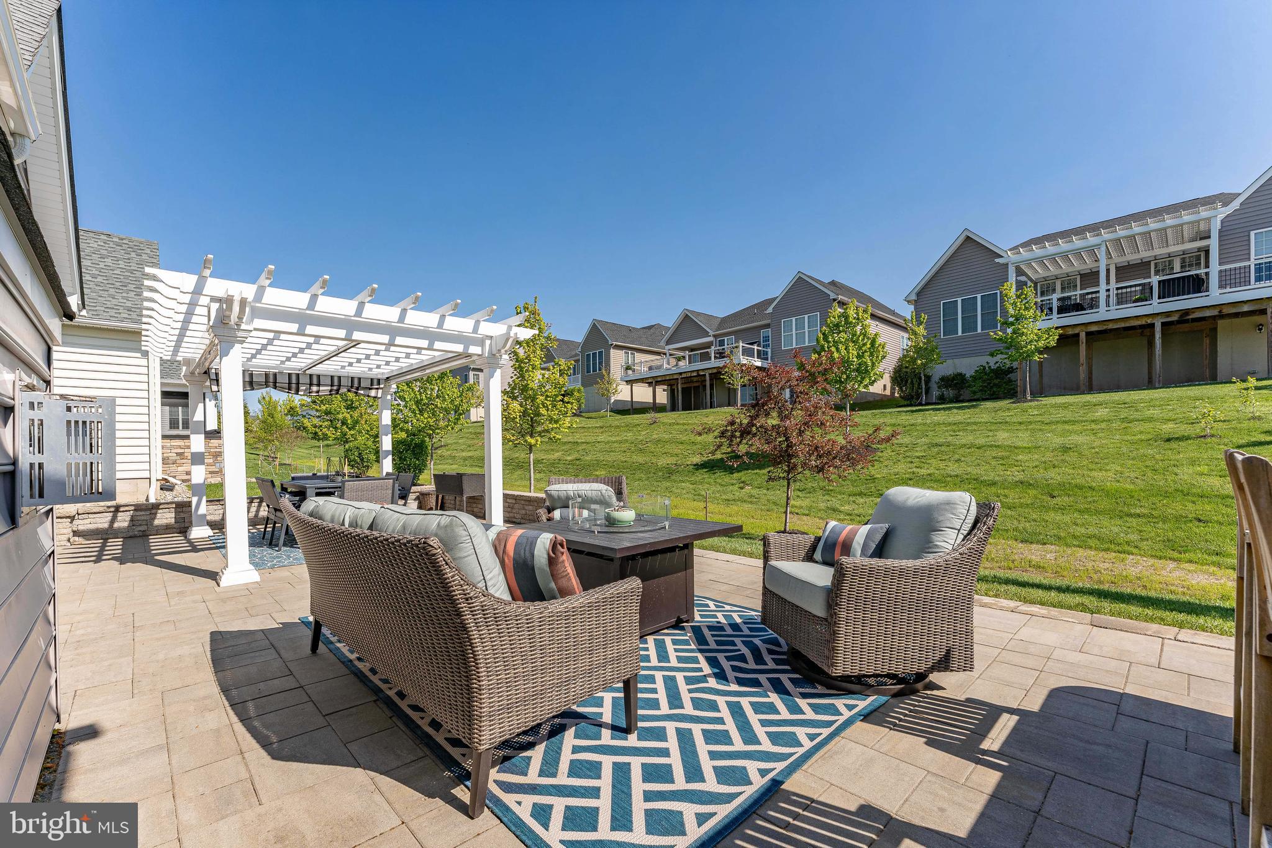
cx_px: 636
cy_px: 424
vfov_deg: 81.2
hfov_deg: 104.3
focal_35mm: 14
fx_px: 495
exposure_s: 1/250
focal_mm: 14
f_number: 10
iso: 125
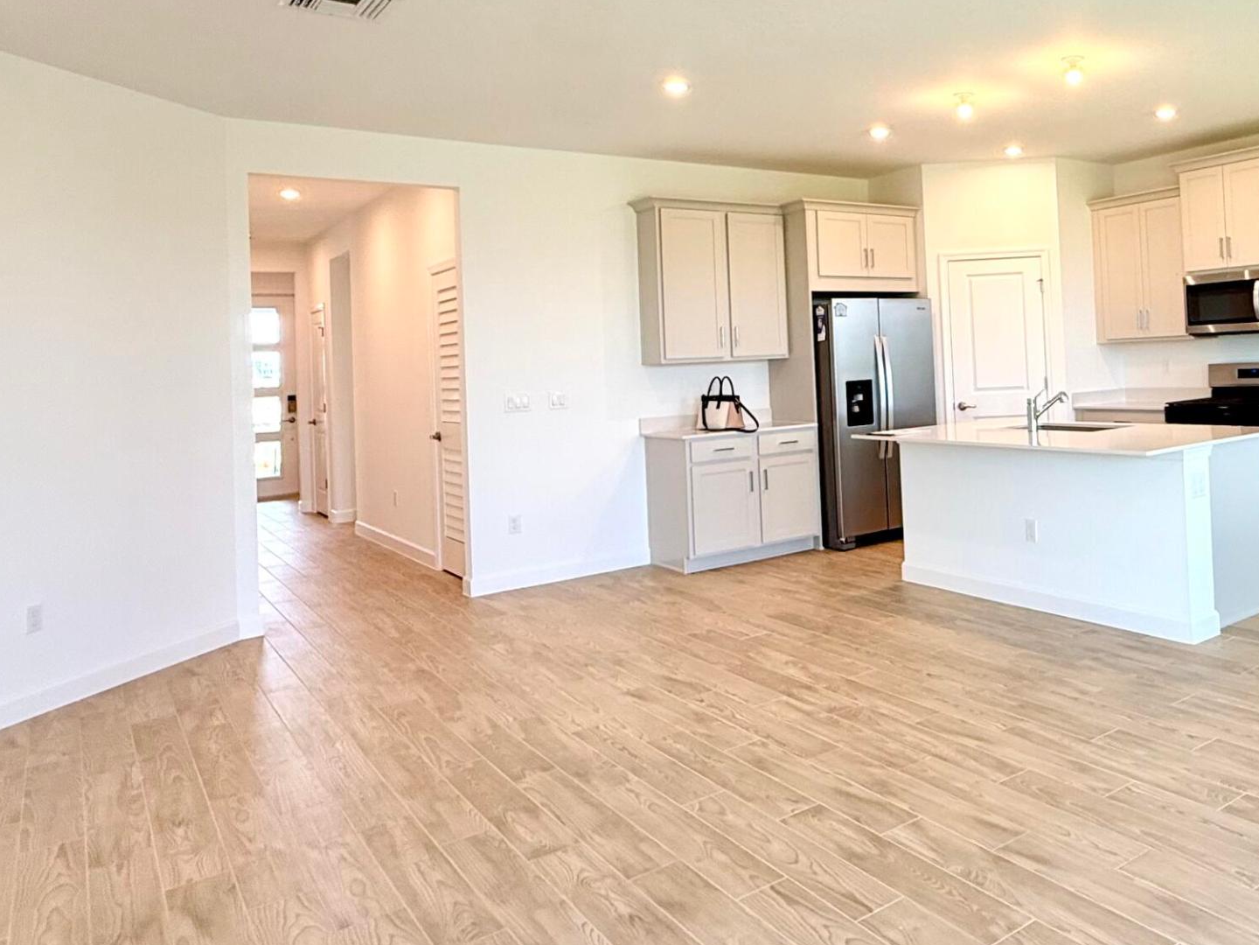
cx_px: 971
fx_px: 1018
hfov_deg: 59.4
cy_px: 320
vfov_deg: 49.0
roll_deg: +3.0
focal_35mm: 28
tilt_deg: +3.1
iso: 64
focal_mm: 2.22
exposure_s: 1/99
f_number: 2.2
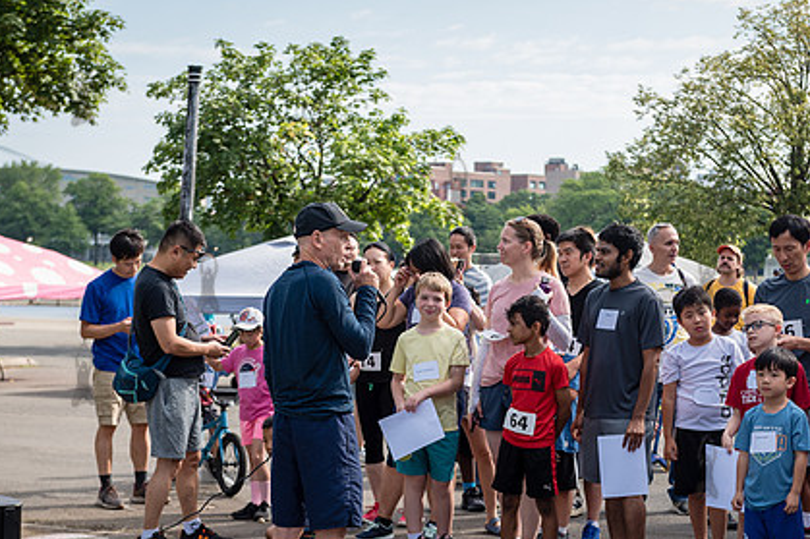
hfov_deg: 23.4
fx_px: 1957
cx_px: 456
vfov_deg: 15.7
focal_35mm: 87
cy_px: 372
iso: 200
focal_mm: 62
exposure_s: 1/640
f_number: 4
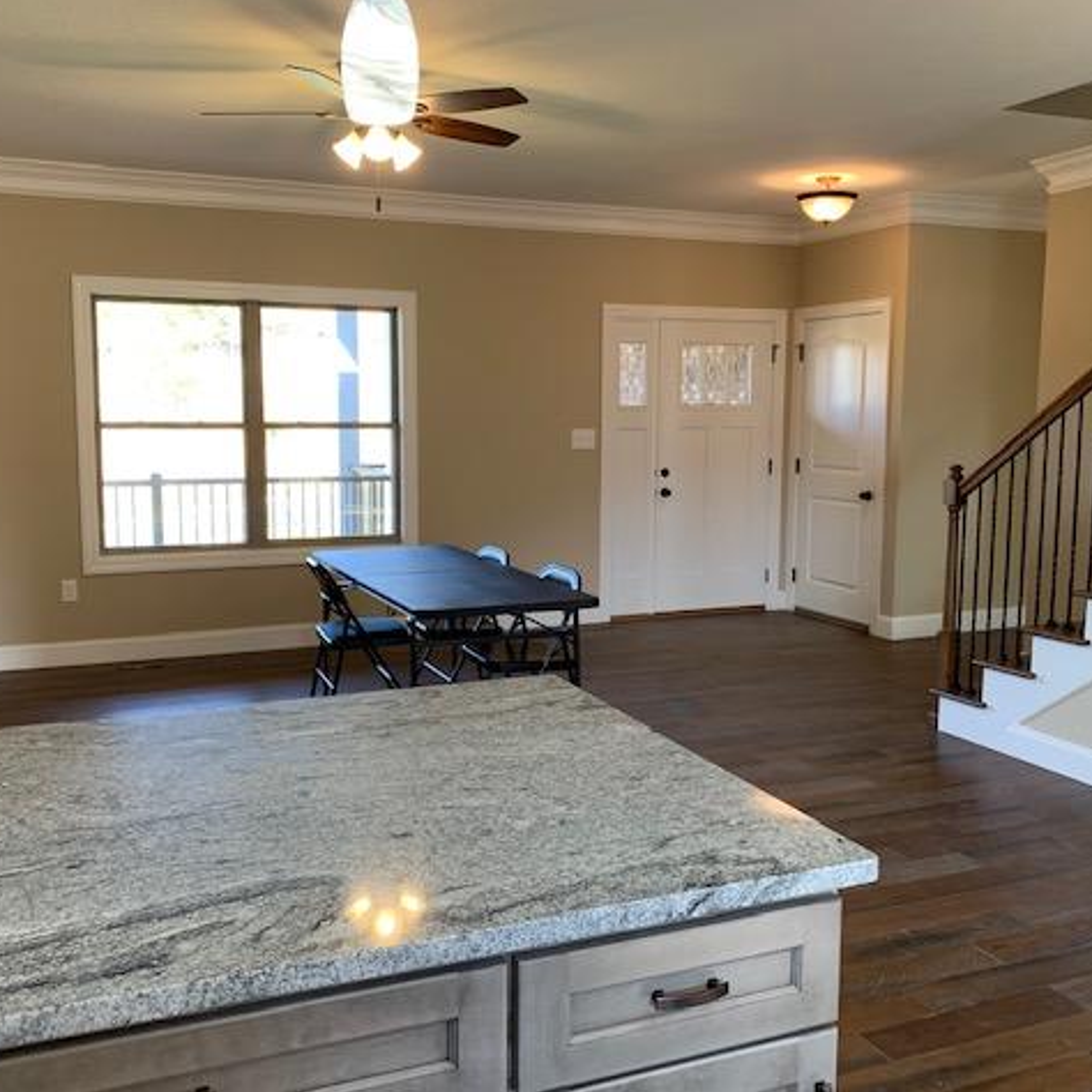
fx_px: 1106
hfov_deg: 52.5
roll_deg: -1.2
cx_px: 518
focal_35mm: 31
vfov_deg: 52.5
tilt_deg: -6.2
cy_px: 541
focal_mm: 4.25
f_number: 1.8
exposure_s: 1/60
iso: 64
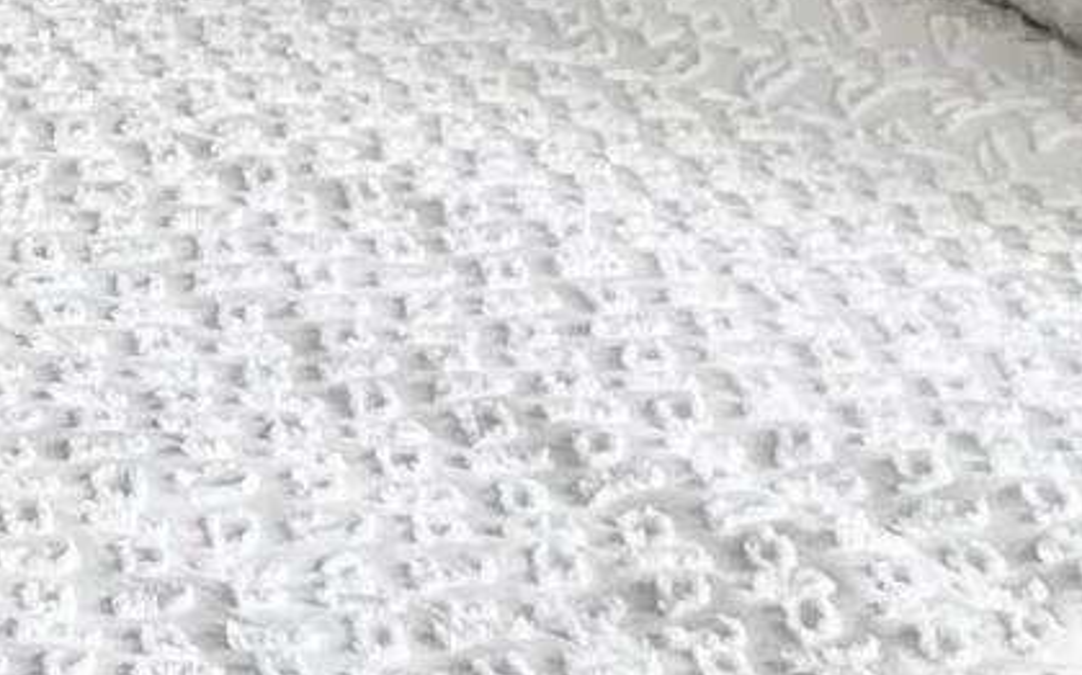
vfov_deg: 6.3
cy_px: -1036
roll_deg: +1.4
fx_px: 5806
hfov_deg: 8.7
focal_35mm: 197
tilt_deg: -1.5
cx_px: -2200
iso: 32
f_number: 1.6
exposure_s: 1/249
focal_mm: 4.2
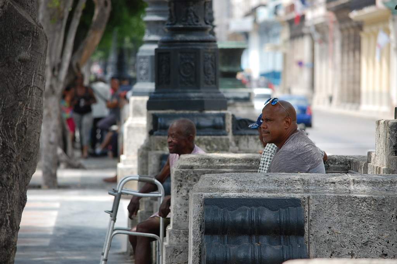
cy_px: 132
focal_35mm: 225
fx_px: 2479
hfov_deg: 9.2
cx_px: 198
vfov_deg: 6.1
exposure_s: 1/800
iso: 400
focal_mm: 150
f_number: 5
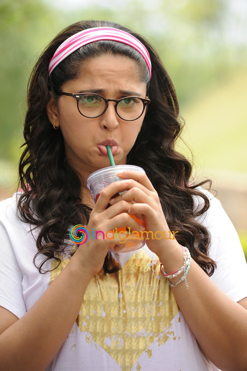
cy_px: 186
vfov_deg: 11.1
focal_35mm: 185
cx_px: 124
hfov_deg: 7.4
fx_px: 1906
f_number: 6.3
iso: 200
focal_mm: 185
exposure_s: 1/250
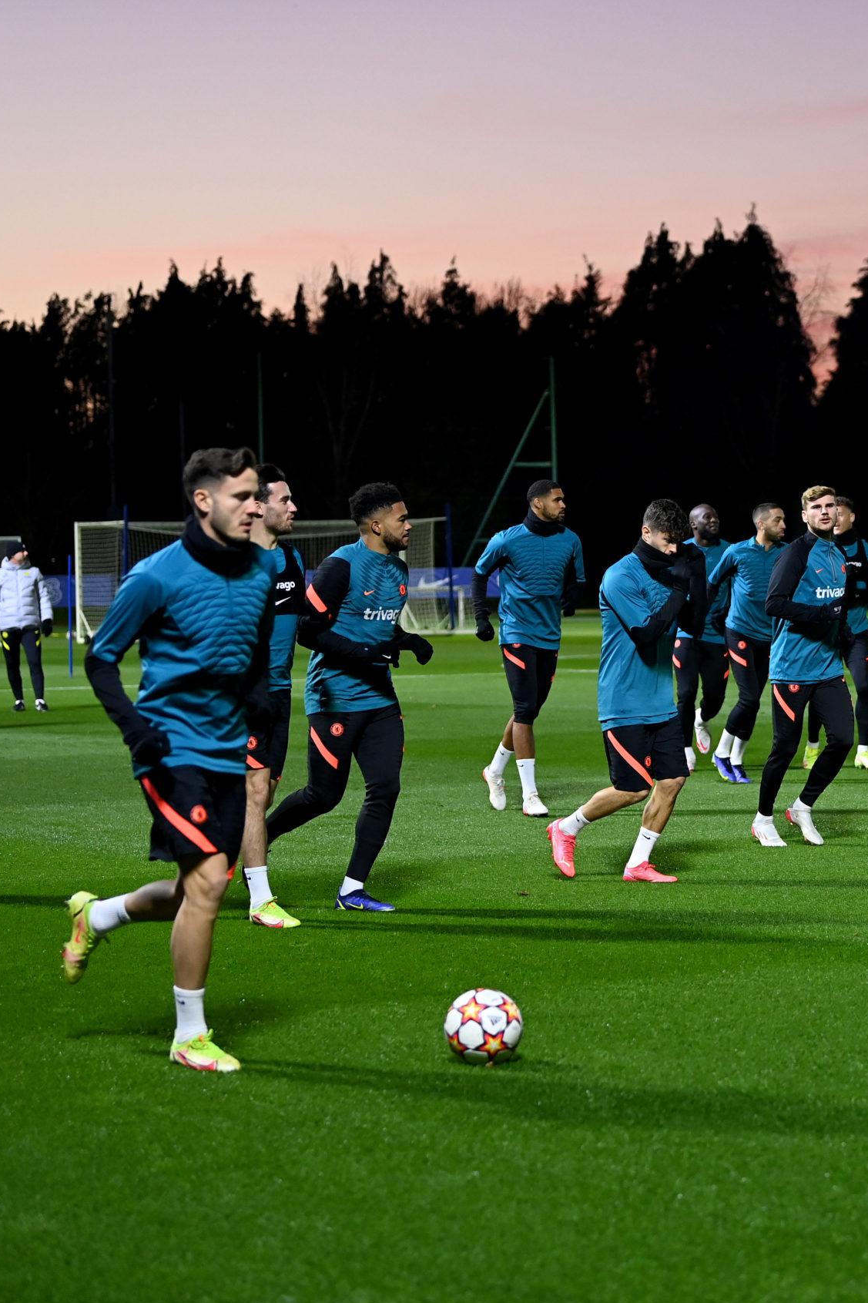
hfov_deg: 12.8
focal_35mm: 106
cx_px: 842
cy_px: 657
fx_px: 3834
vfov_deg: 19.3
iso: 2500
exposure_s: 1/1250
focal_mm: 70
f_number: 2.8
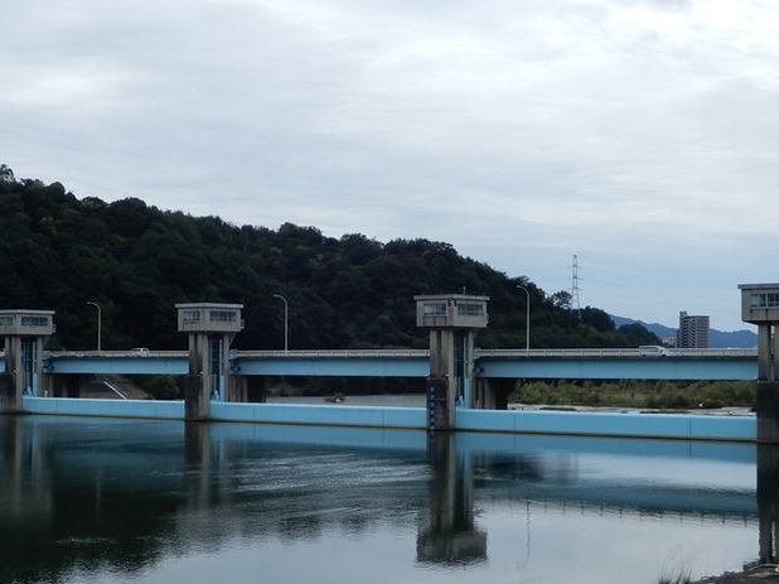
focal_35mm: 68
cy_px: 319
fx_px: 1530
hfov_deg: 28.6
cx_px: 353
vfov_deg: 21.6
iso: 80
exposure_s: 1/1250
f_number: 4
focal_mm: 6.2
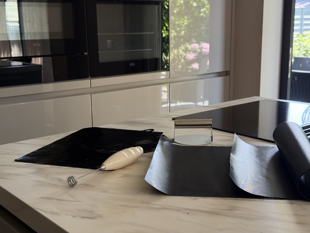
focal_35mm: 48
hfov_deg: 39.7
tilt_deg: -12.0
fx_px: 430
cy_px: 116
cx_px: 155
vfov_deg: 30.3
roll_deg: +0.7
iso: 160
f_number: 1.78
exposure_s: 1/104
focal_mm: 6.76
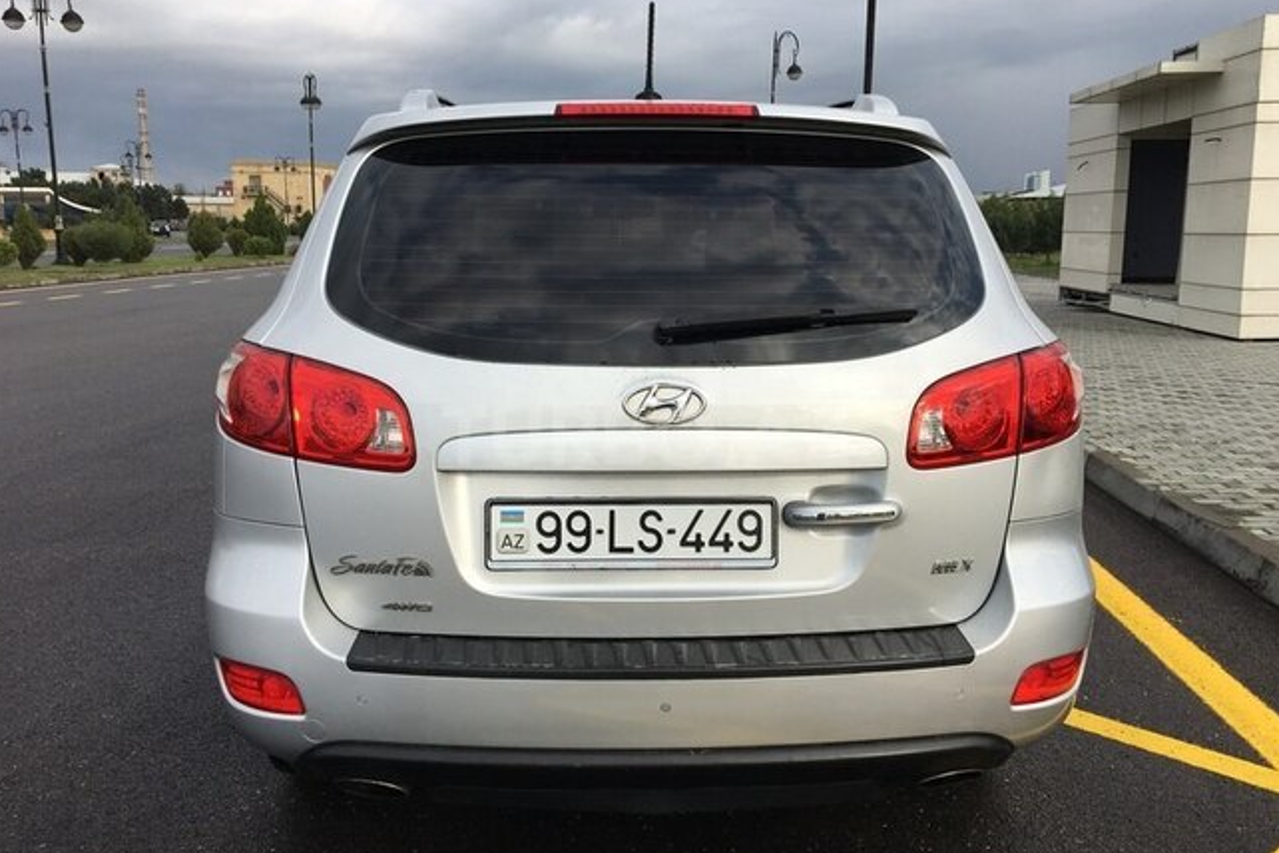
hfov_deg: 60.3
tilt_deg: -11.9
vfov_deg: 42.3
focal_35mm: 31
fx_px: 1101
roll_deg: -0.2
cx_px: 645
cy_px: 435
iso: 25
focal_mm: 4.15
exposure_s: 1/777
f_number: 2.2
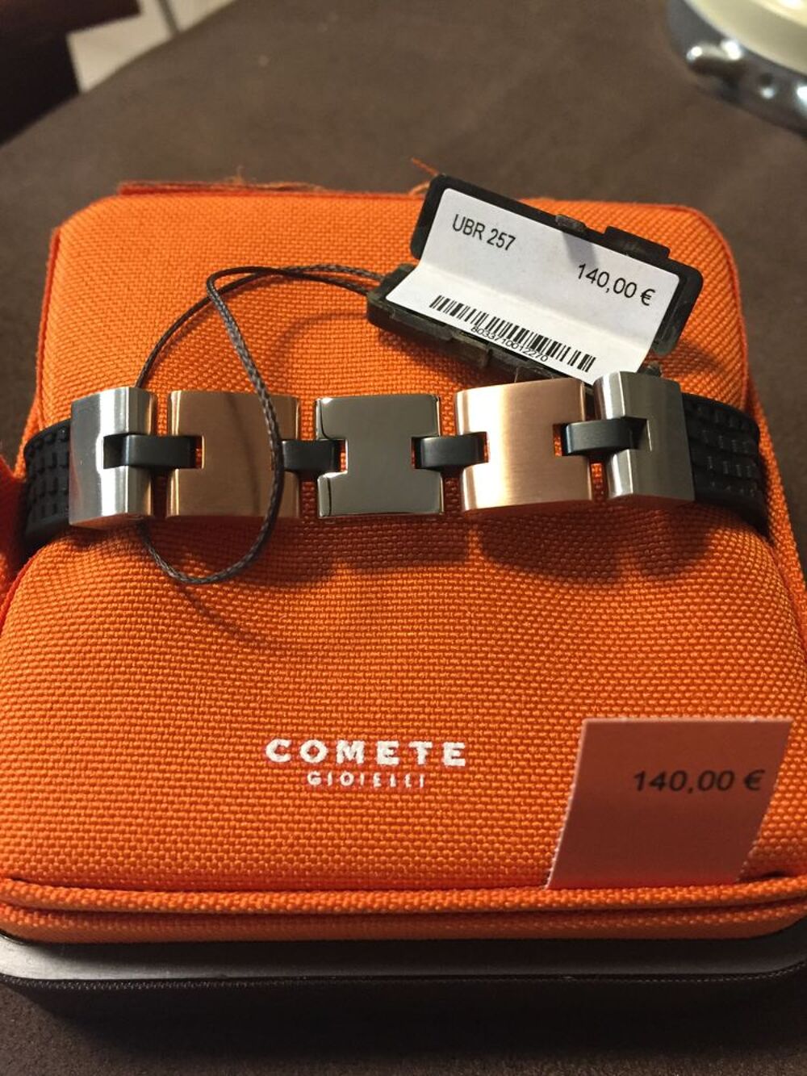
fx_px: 901
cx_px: 404
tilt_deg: -50.9
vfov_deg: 61.7
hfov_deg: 48.2
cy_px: 538
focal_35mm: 29
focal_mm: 4.15
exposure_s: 1/33
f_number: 2.2
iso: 250
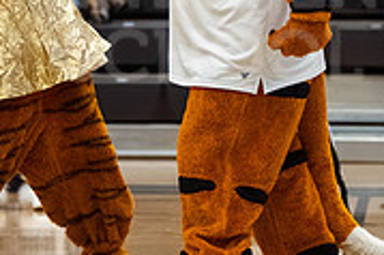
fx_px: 4231
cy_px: -85
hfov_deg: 5.2
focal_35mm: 397
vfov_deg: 3.4
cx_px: 106
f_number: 3.2
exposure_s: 1/1000
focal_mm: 121
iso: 3200
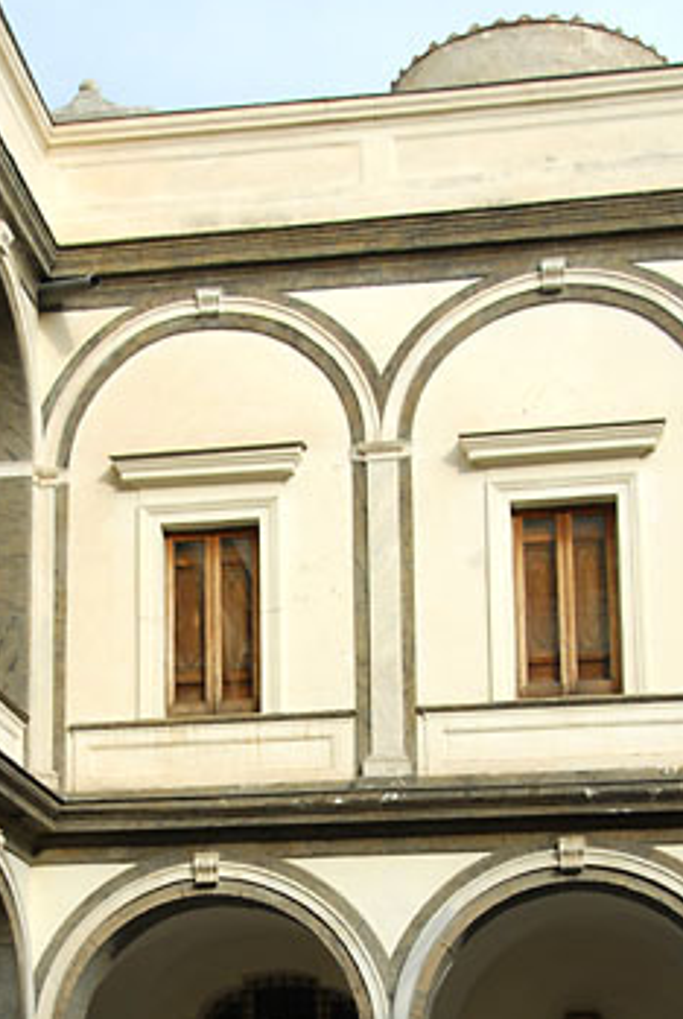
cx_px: 217
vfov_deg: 27.4
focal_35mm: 72
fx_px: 2038
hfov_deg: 19.0
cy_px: 844
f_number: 4
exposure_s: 1/320
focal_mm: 27
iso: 100
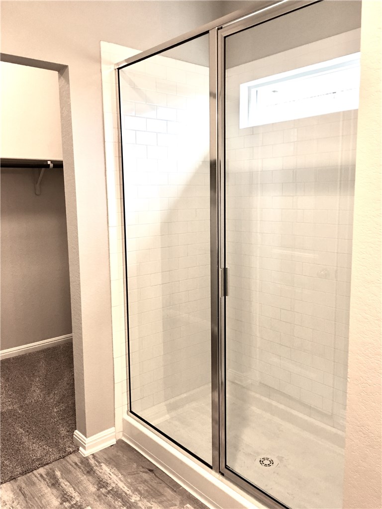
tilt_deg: -6.6
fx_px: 427
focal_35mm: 29
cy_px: 254
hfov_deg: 48.2
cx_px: 191
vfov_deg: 61.7
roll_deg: +0.1
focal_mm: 4.15
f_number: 2.2
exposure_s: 1/15
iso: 64
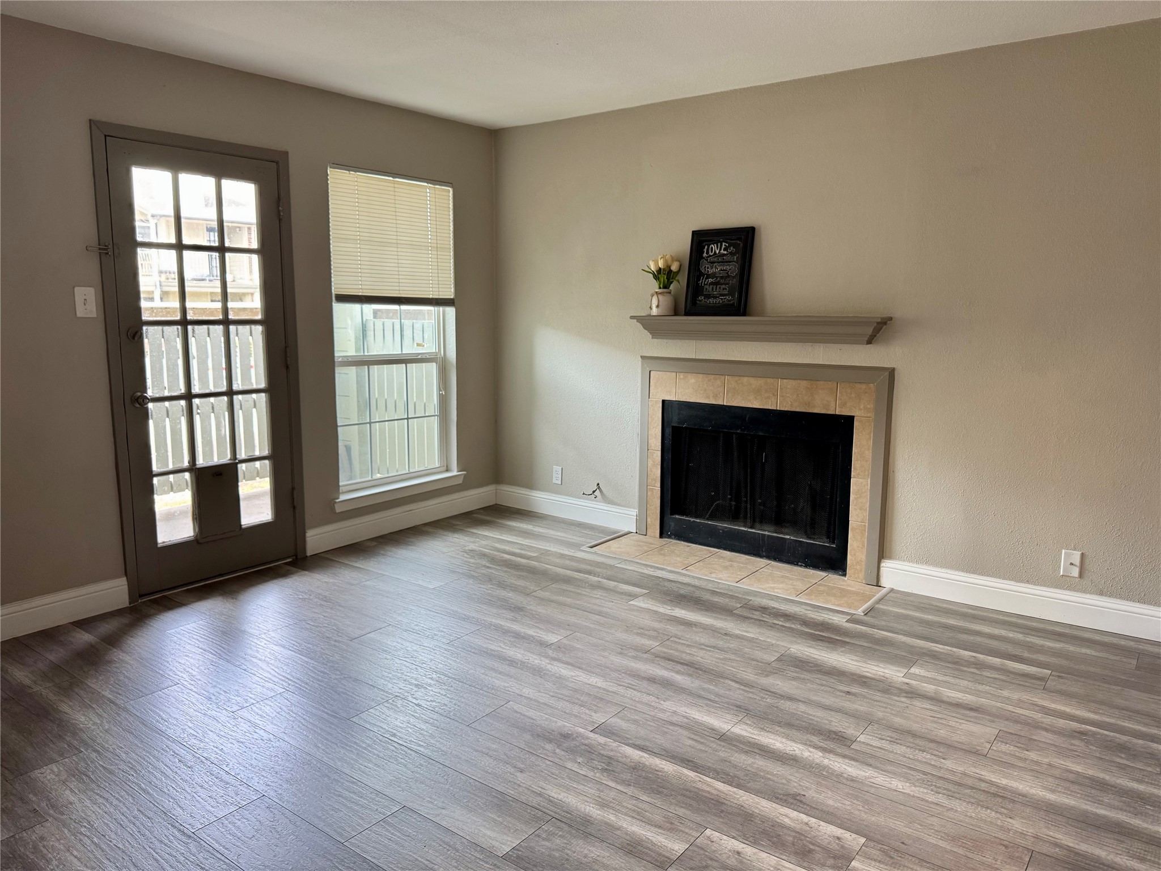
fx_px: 805
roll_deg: -0.4
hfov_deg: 71.6
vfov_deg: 56.8
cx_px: 580
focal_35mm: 24
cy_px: 436
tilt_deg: -9.2
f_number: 1.78
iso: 200
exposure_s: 1/73
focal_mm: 6.76
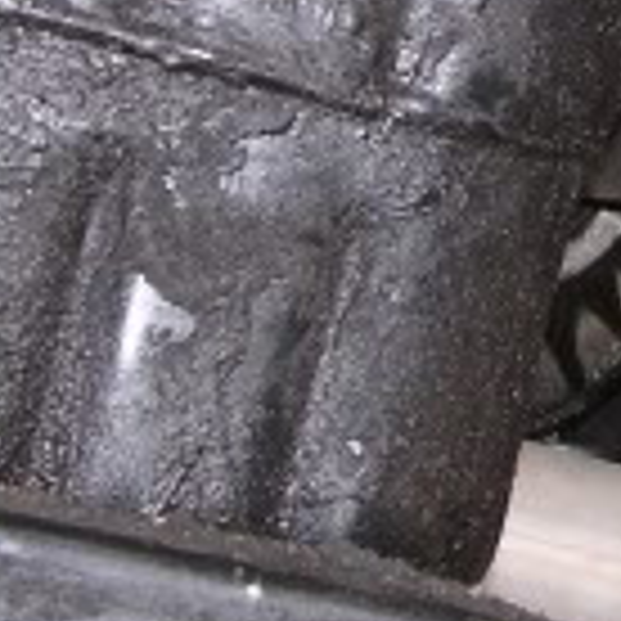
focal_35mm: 156
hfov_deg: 10.8
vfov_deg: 11.0
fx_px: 3166
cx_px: 945
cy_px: -104
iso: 100
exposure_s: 1/60.1
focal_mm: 5.8
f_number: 2.8
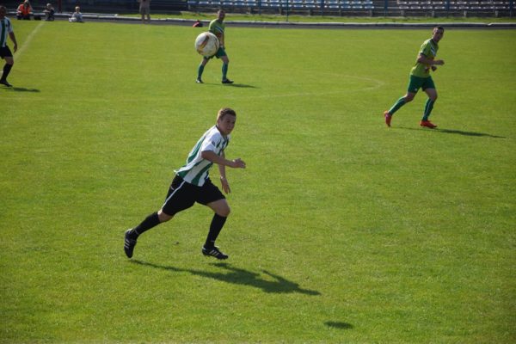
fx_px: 2107
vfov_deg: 9.3
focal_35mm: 147
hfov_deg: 14.0
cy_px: 172
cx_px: 258
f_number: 6.3
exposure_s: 1/1600
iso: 400
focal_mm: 98
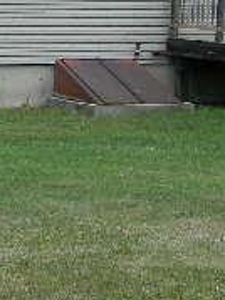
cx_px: 65
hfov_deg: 8.8
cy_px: -67
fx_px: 1458
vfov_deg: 11.5
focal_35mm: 168
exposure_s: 1/385
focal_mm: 8.6
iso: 80
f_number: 3.9
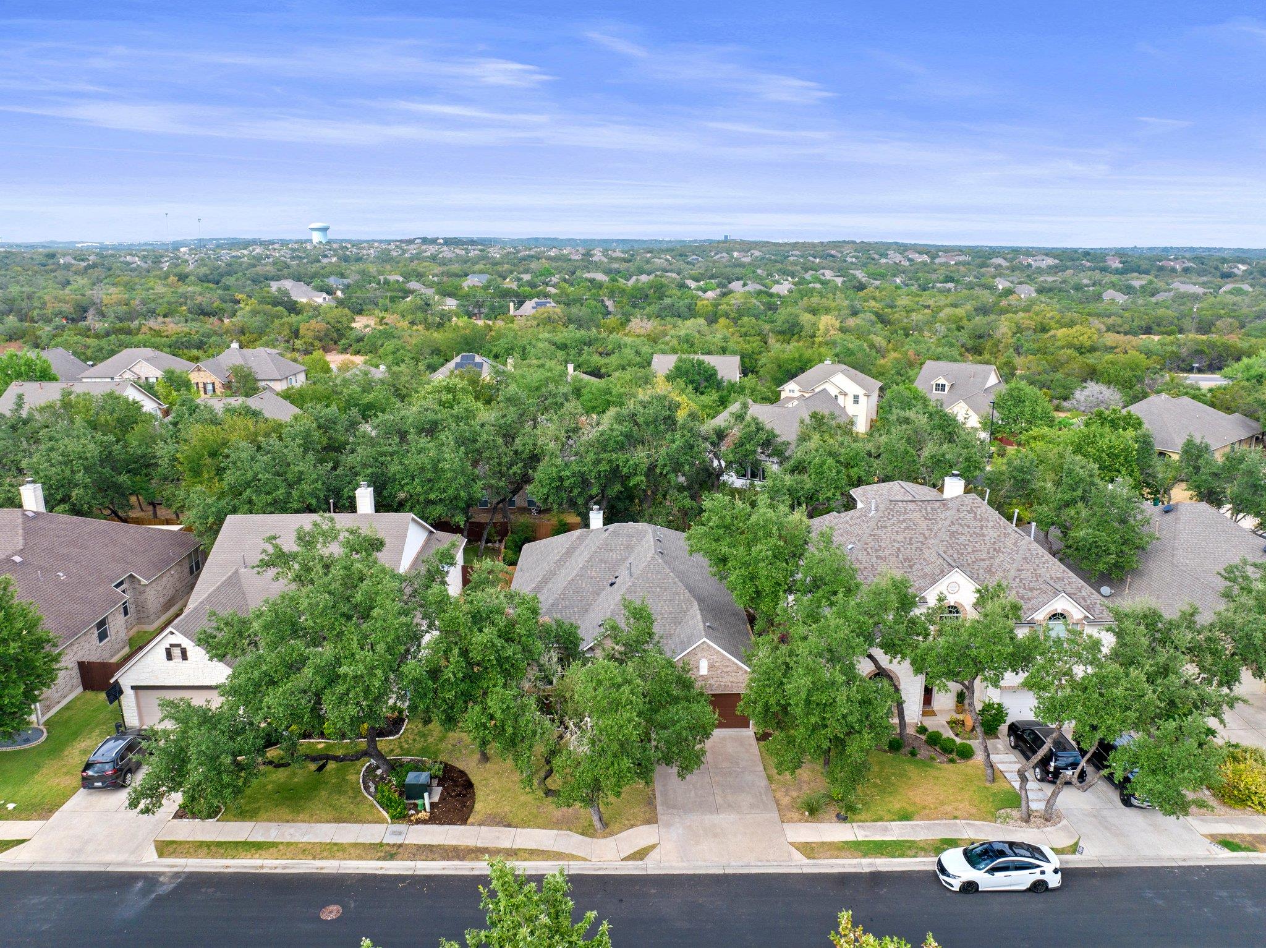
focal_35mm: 24
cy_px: 474
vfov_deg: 56.8
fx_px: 877
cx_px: 633
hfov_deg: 71.6
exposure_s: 1/500
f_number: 2.8
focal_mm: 12.29
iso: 190
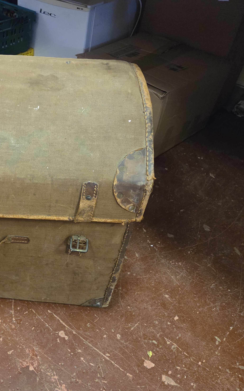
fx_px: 351
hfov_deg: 35.7
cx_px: 17
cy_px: 197
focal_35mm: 33
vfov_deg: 58.1
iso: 2000
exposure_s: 1/100
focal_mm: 5.4
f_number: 1.8
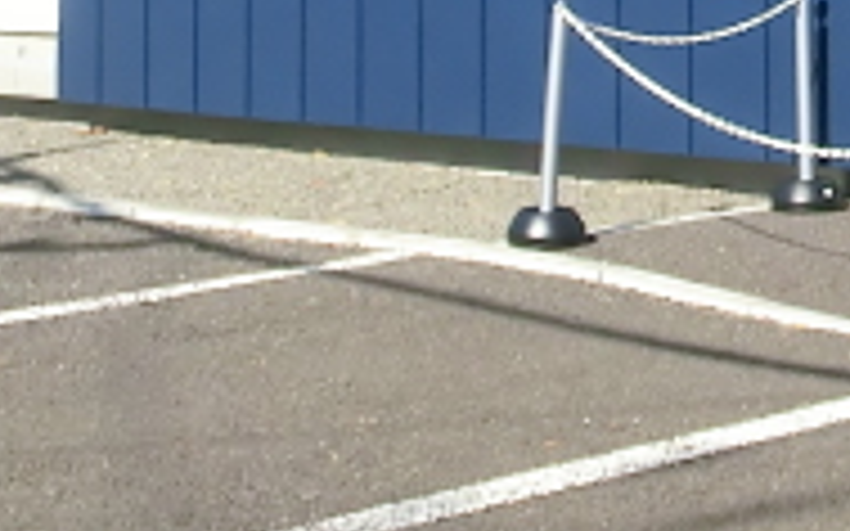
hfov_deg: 15.2
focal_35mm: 133
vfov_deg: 9.7
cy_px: -158
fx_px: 3080
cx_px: 985
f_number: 3.9
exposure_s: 1/1000
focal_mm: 6.61
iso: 125
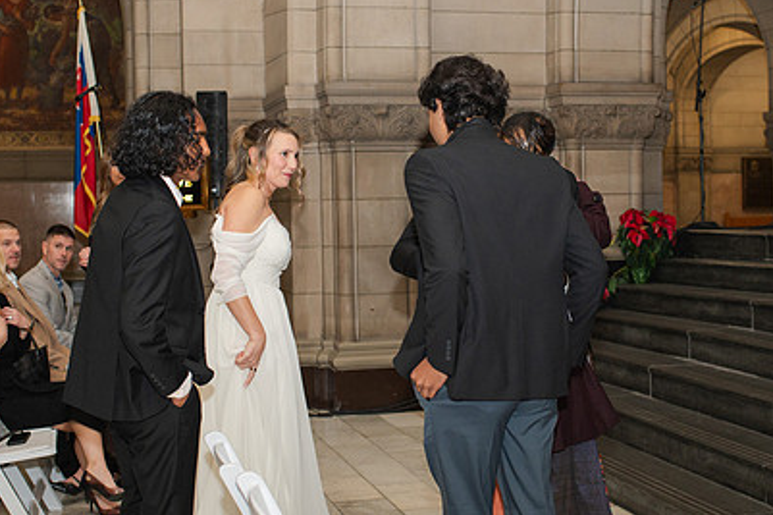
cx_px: 408
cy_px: 235
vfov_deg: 23.4
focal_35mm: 58
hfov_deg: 34.5
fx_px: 1245
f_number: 3.5
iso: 1000
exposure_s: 1/200
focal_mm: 35
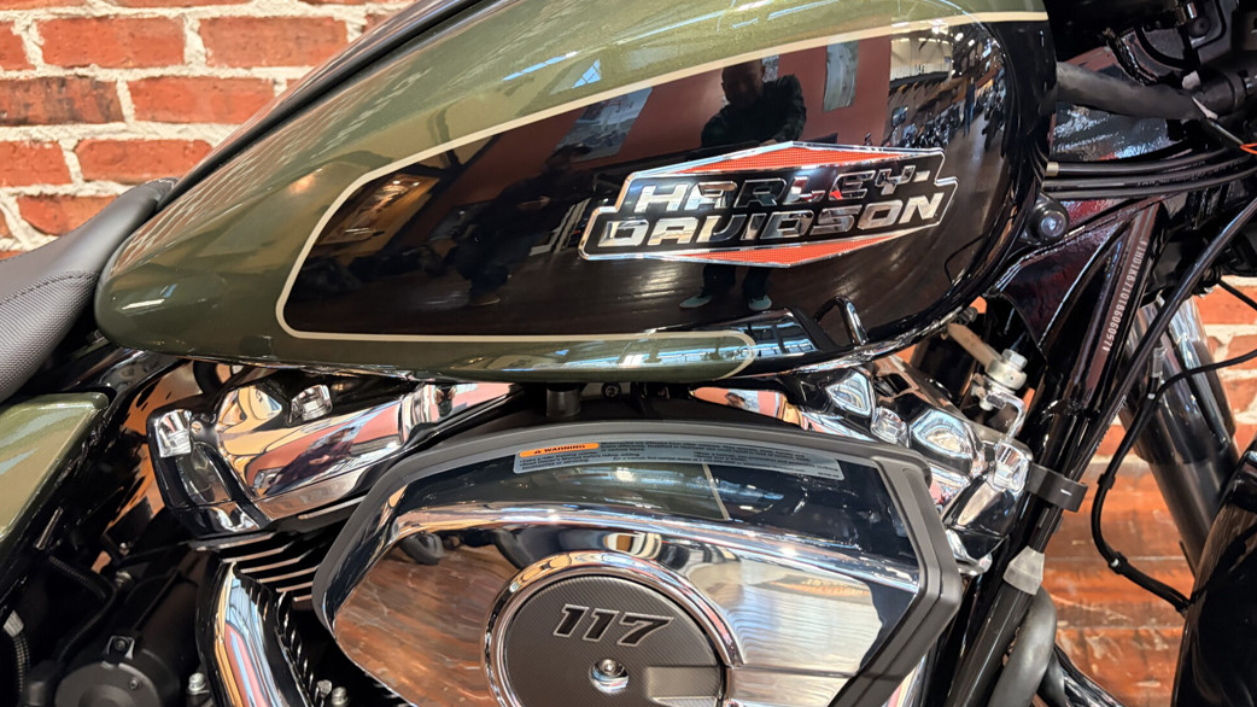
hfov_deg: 66.1
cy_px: 332
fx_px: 967
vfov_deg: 40.2
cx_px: 636
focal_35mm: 29
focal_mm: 5.96
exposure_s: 1/40
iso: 400
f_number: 1.6
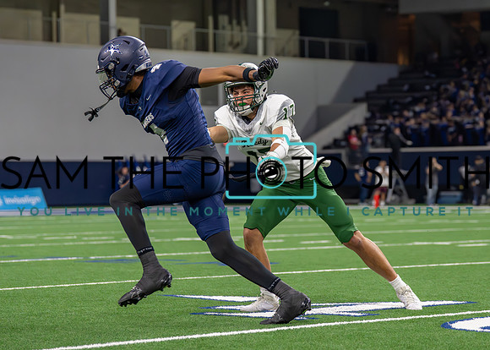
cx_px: 299
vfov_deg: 11.4
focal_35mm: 126
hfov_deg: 15.9
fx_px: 1749
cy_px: 147
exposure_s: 1/1600
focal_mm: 81
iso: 4000
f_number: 2.8
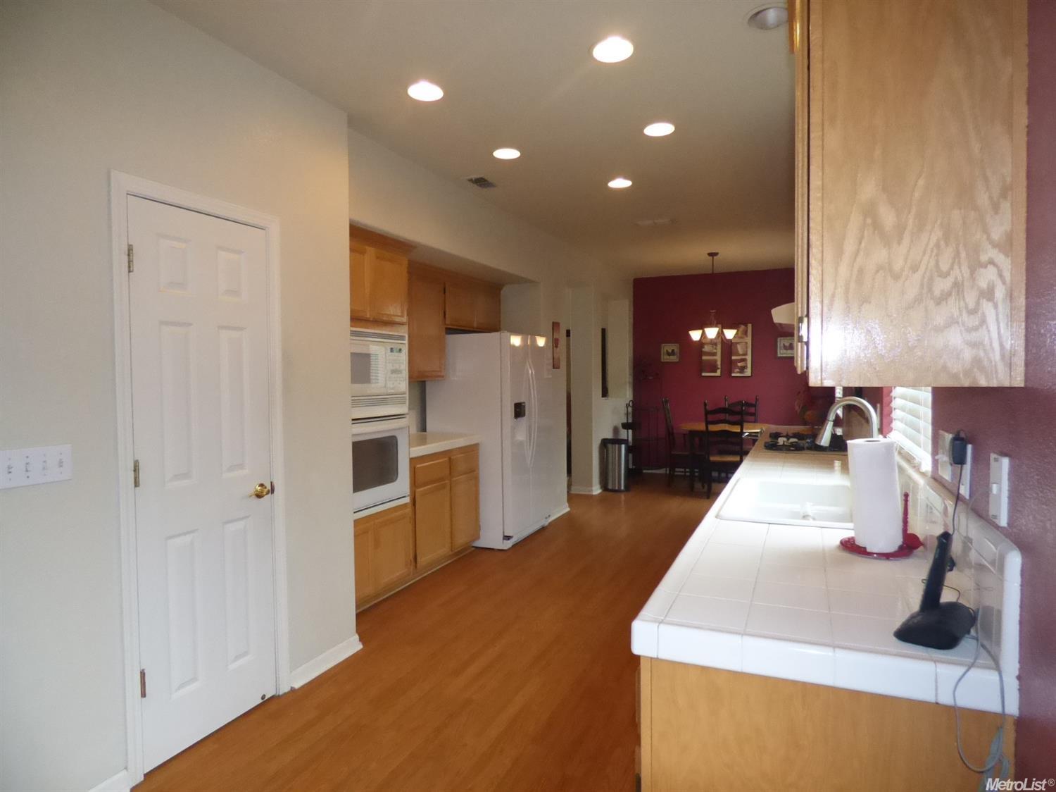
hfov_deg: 81.8
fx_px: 610
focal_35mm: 20
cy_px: 396
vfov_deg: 65.9
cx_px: 528
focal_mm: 3.58
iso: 800
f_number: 2.8
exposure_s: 1/60
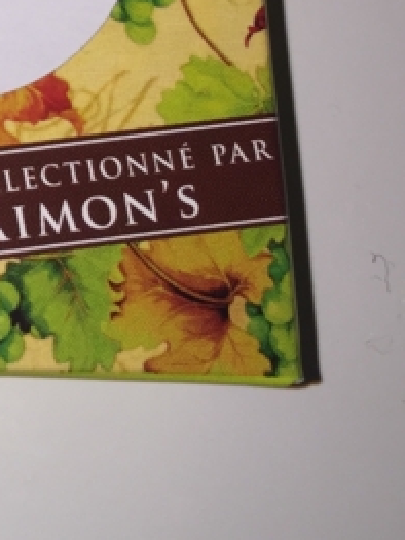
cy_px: -203
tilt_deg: -67.2
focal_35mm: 113
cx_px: -352
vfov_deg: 16.3
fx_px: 1764
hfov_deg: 11.9
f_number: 2.2
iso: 32
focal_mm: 4.15
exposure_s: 1/257
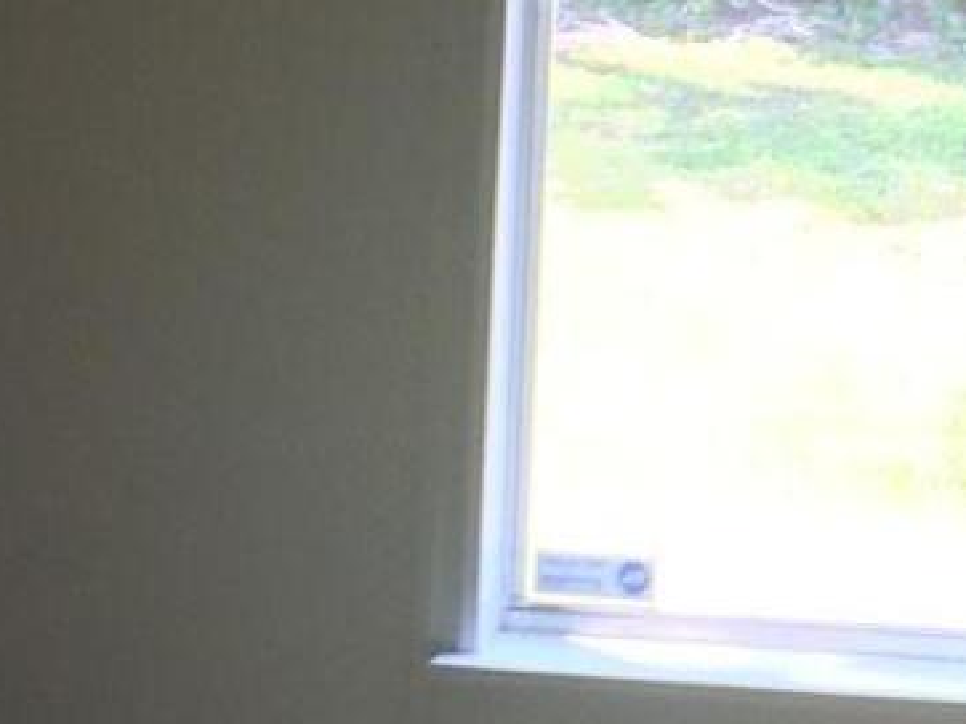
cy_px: -197
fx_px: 4464
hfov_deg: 11.8
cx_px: 1453
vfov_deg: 9.1
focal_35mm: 160
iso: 40
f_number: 2.2
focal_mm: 4.15
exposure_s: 1/40
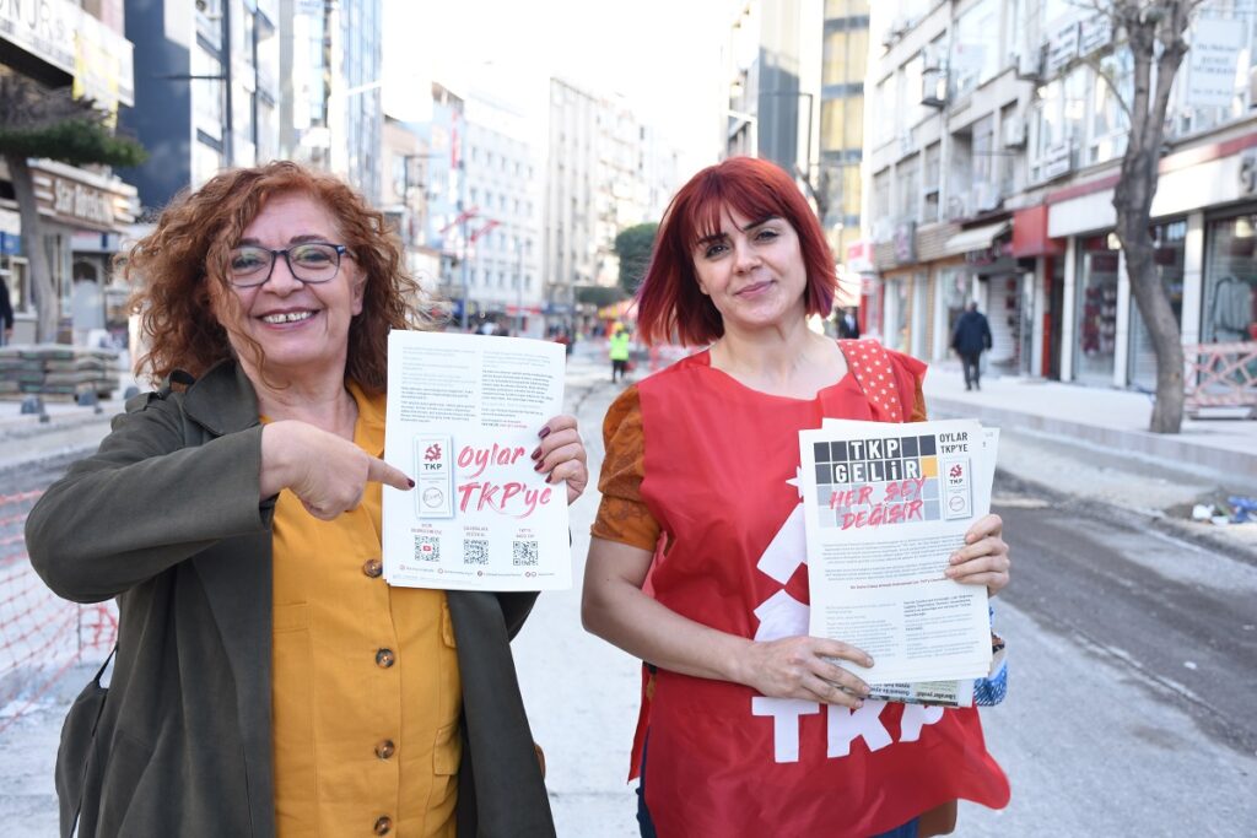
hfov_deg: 43.6
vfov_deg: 29.9
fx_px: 1571
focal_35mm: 45
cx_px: 628
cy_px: 419
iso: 200
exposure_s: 1/125
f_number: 4.5
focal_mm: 30
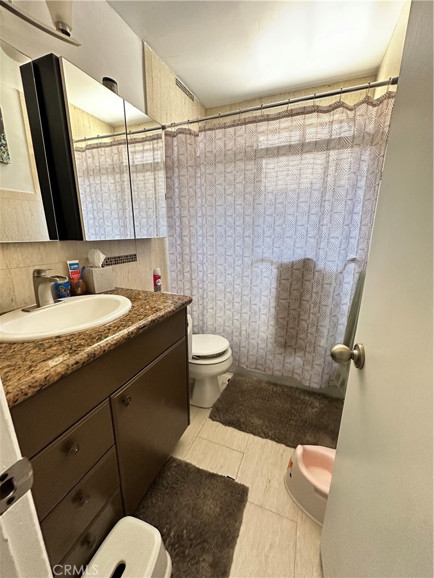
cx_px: 217
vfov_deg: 102.1
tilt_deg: -13.7
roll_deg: -1.6
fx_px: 234
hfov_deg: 85.7
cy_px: 289
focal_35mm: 14
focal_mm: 2.22
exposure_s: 1/60
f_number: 2.2
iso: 640
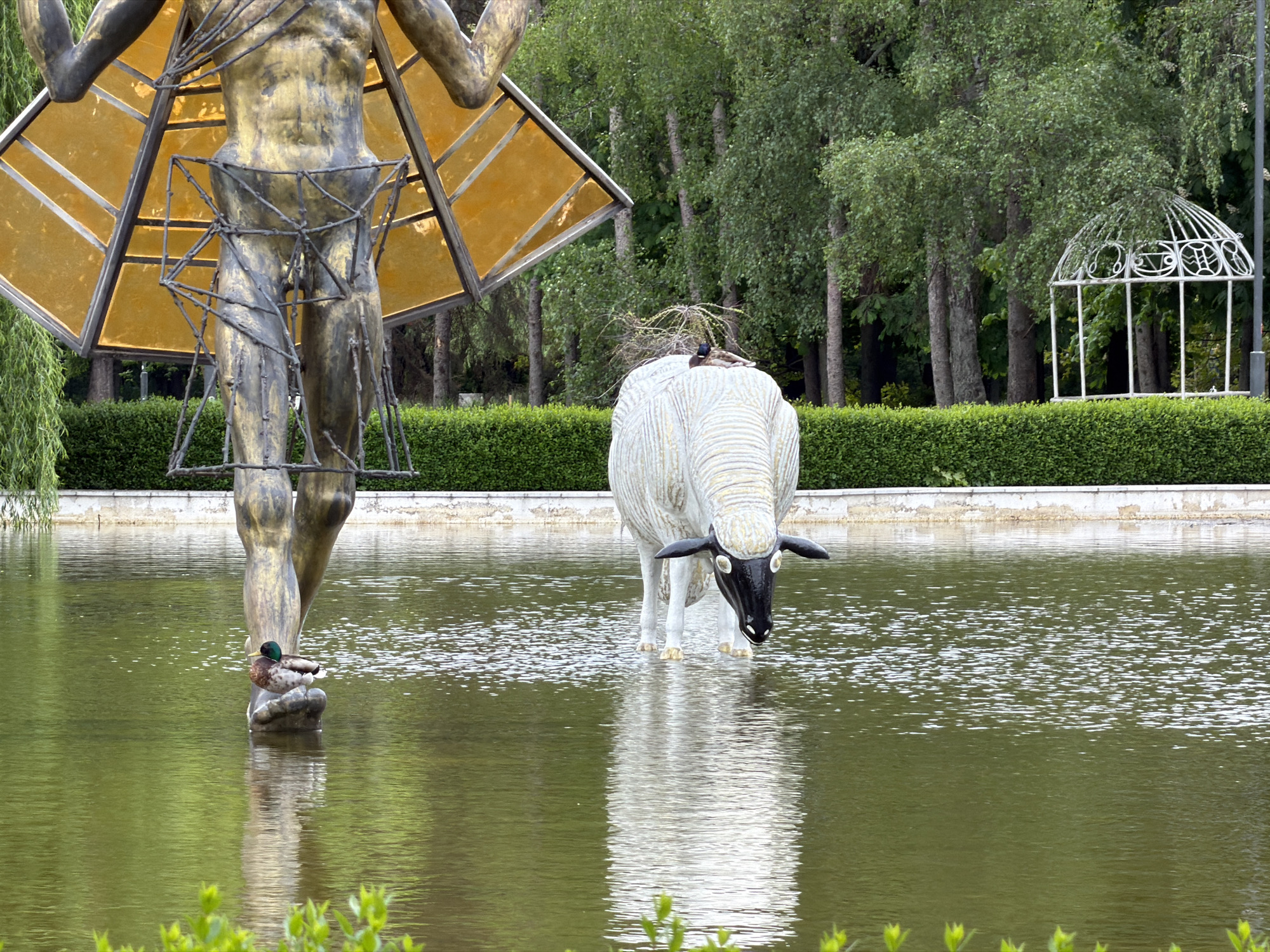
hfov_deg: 9.9
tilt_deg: -1.2
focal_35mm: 200
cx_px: 635
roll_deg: -0.3
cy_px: 476
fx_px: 7338
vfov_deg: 7.4
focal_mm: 16.89
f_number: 2.8
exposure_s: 1/121
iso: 40
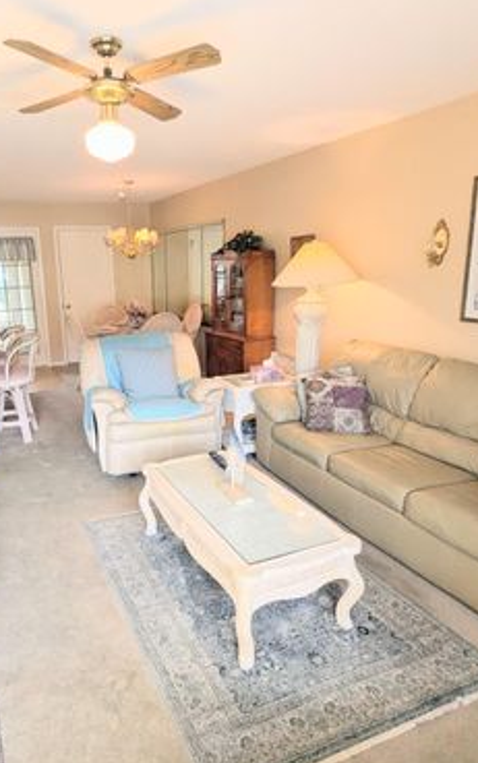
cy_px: 380
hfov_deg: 52.0
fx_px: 479
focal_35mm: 23
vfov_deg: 77.1
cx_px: 159
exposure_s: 1/60
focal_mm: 2.35
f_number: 2.2
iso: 72
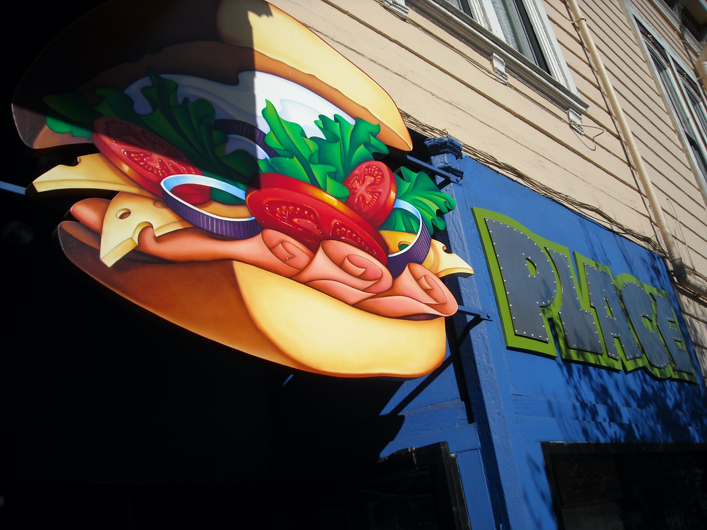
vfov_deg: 40.7
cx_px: 354
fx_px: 715
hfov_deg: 52.6
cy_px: 265
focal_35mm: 35
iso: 64
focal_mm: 5.7
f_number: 5.6
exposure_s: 1/500
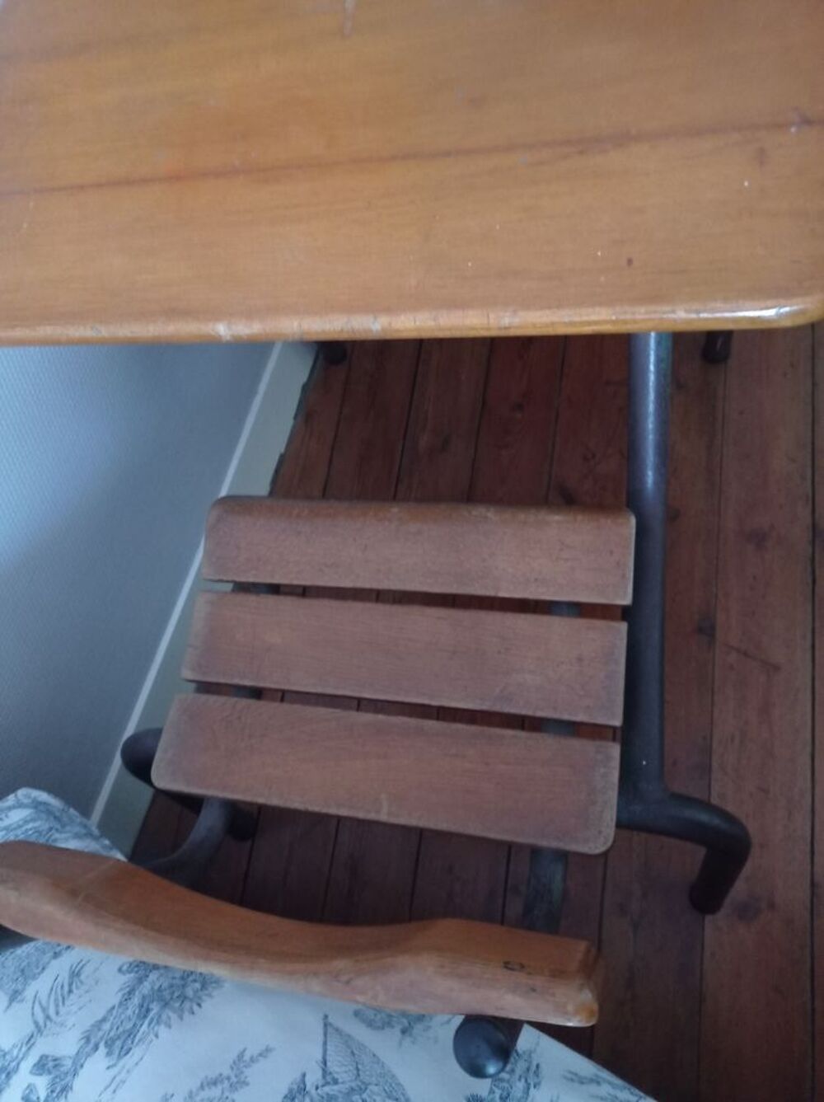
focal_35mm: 28
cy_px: 551
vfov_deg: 63.5
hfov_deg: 49.7
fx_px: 890
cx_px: 412
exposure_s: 1/14.3
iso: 1375
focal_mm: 4.74
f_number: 1.79
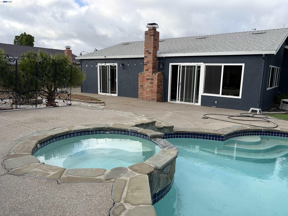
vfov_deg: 53.1
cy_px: 108
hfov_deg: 67.3
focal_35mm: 26
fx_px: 216
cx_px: 144
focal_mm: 5.96
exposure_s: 1/1587
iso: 50
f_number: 1.6
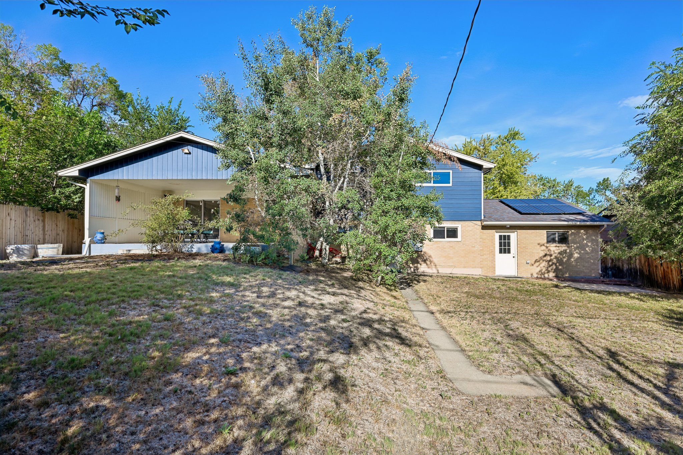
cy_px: 228
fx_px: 379
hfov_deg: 84.0
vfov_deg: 61.9
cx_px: 342
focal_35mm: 20
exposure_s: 1/100
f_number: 9
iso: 64
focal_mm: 20
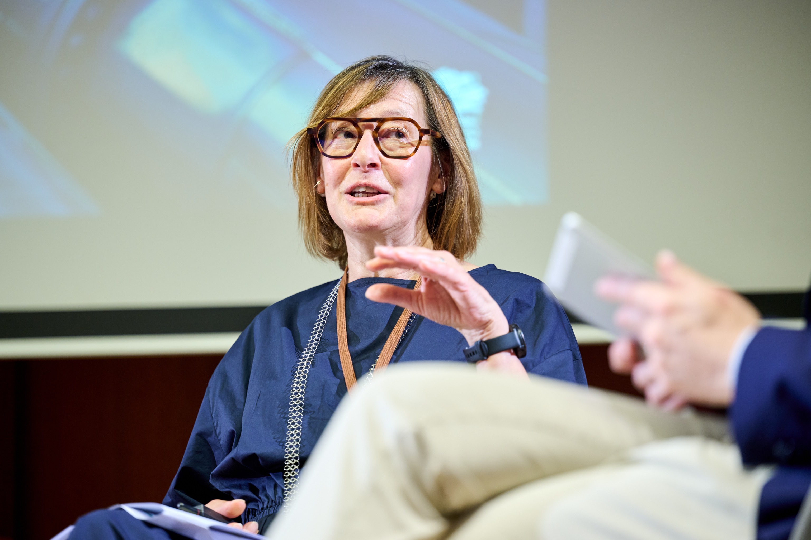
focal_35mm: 150
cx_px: 406
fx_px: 3379
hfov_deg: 13.7
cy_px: 270
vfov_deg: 9.1
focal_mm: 150
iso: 640
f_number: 2.8
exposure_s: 1/60
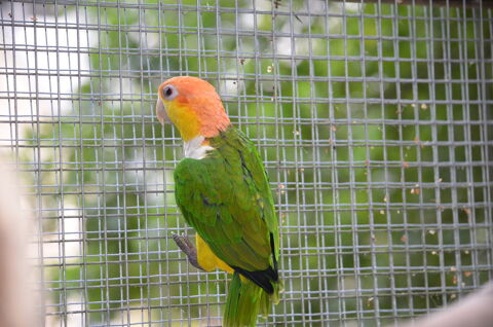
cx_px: 246
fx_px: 1640
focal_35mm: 120
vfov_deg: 11.4
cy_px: 164
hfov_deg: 17.1
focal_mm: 80
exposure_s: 1/125
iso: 400
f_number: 4.5
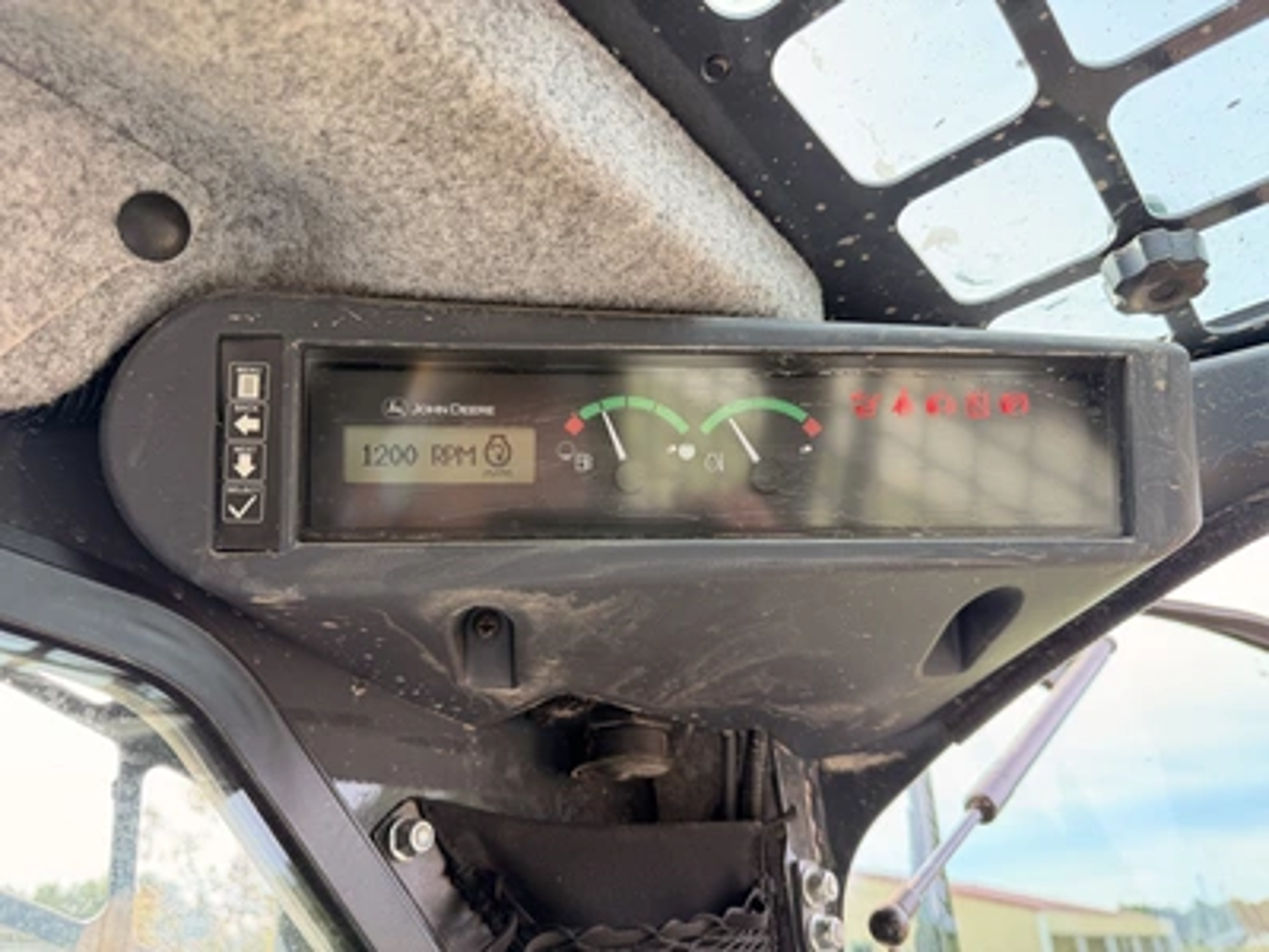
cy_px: 476
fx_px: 880
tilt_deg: +27.3
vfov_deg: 56.8
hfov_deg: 71.6
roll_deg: +1.6
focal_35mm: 24
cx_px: 634
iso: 80
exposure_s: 1/176
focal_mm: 6.76
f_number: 1.78
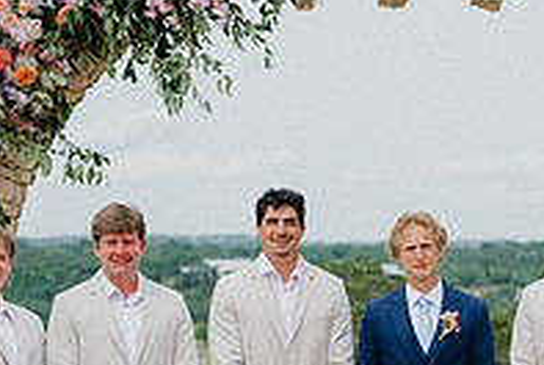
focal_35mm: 147
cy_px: 303
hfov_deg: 13.8
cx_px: 467
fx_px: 2225
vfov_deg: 9.3
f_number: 2.5
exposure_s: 1/4000
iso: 160
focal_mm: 50
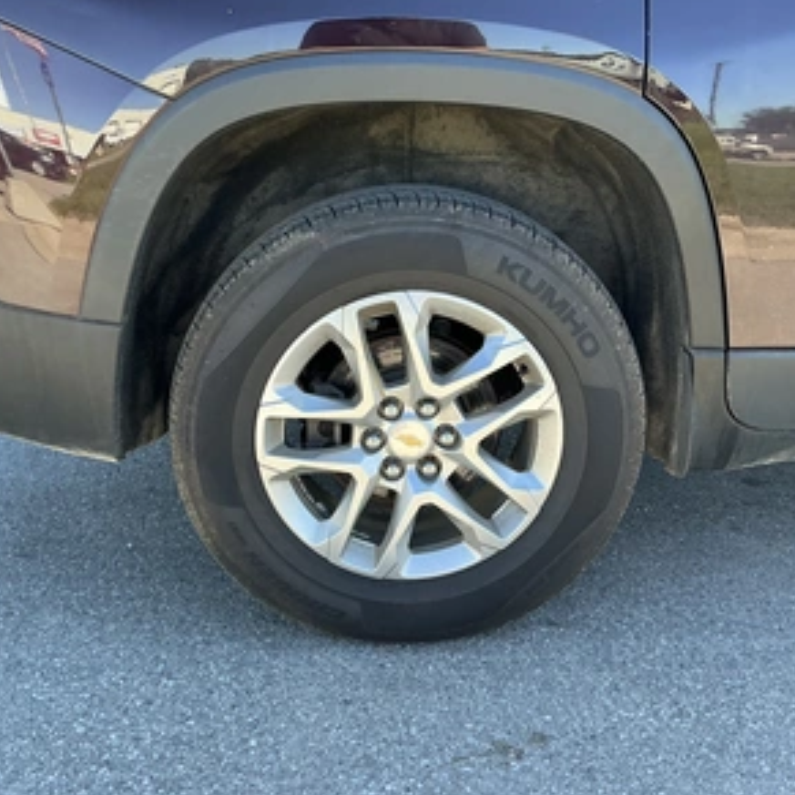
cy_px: 396
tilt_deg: -12.7
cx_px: 396
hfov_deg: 48.5
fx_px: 883
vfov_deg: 48.5
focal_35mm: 34
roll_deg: +2.6
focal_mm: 3
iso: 25
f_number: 1.8
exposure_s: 1/140
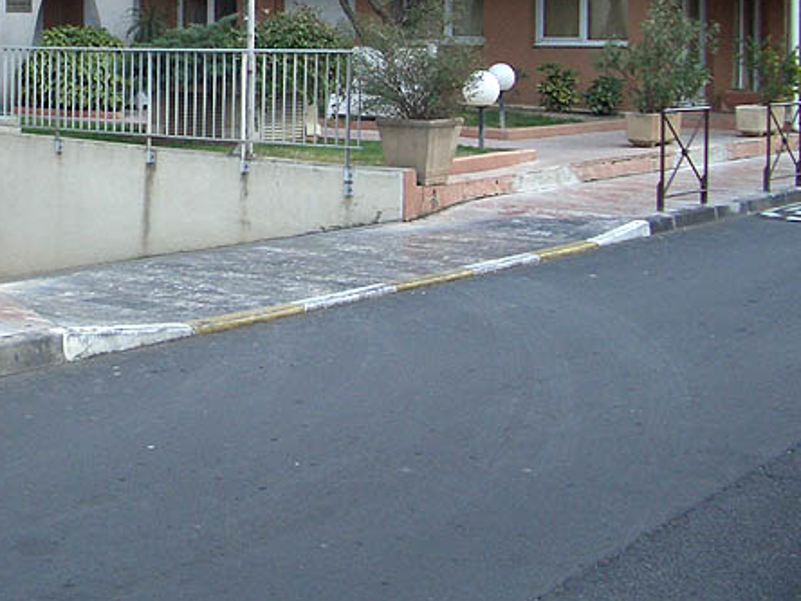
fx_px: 1458
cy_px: 85
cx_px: 137
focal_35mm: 63
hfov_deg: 29.9
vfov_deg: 22.8
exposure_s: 1/60
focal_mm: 5.8
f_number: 2.6
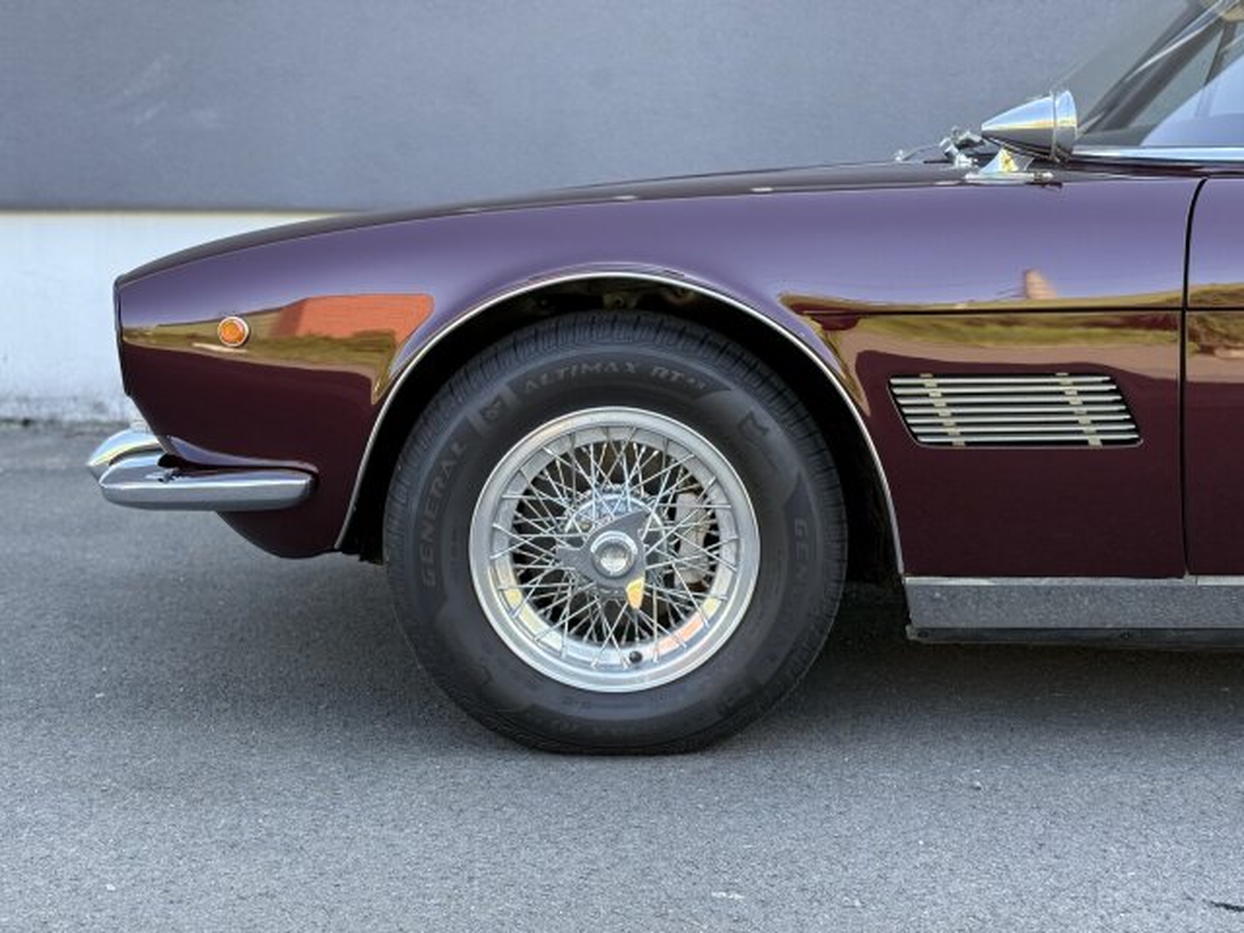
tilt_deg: -5.9
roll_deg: +0.6
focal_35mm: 48
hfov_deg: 39.7
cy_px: 466
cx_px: 622
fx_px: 1725
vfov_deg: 30.3
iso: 100
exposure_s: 1/304
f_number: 1.78
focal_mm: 6.76
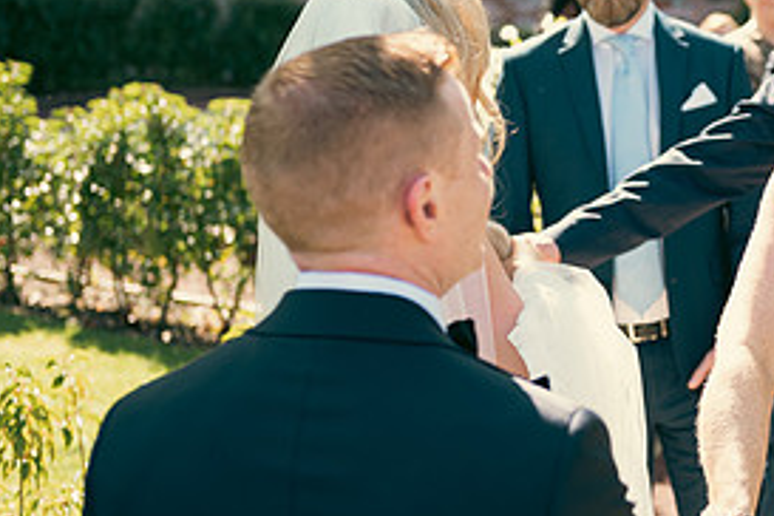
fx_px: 2193
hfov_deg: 19.3
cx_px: 805
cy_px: 191
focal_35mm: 102
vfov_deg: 13.4
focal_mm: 48
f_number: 3.5
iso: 125
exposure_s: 1/250
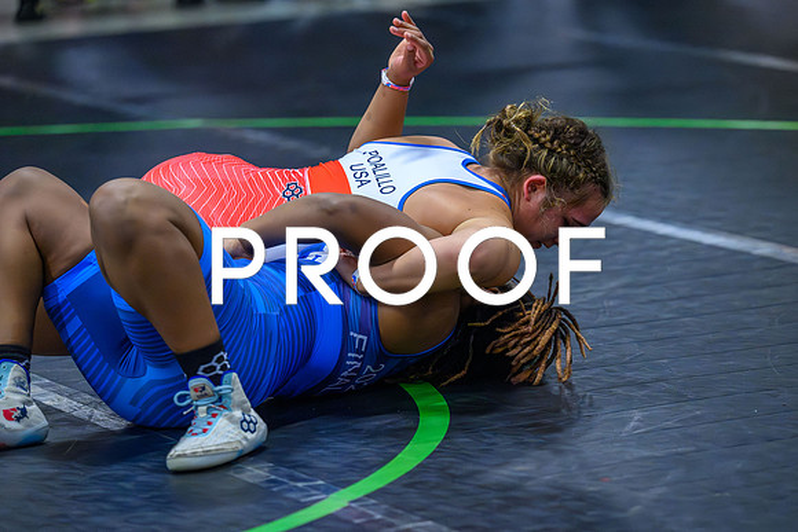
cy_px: 307
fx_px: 4204
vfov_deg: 7.2
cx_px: 461
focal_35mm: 190
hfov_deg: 10.8
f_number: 3.2
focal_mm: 160
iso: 18000
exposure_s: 1/800
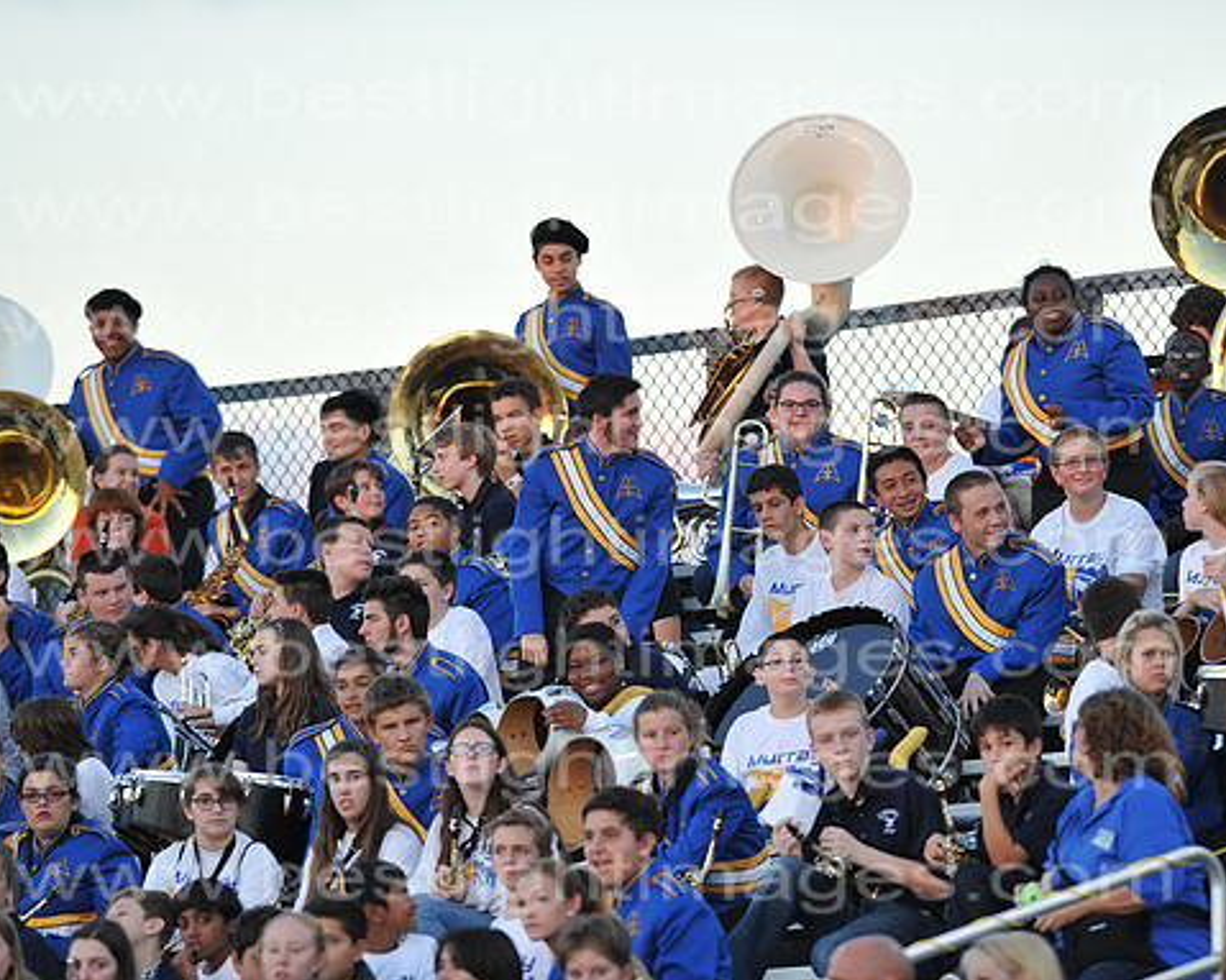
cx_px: 596
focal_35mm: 341
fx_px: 12371
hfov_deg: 5.7
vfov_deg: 4.5
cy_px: 491
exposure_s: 1/320
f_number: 4
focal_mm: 300
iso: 800
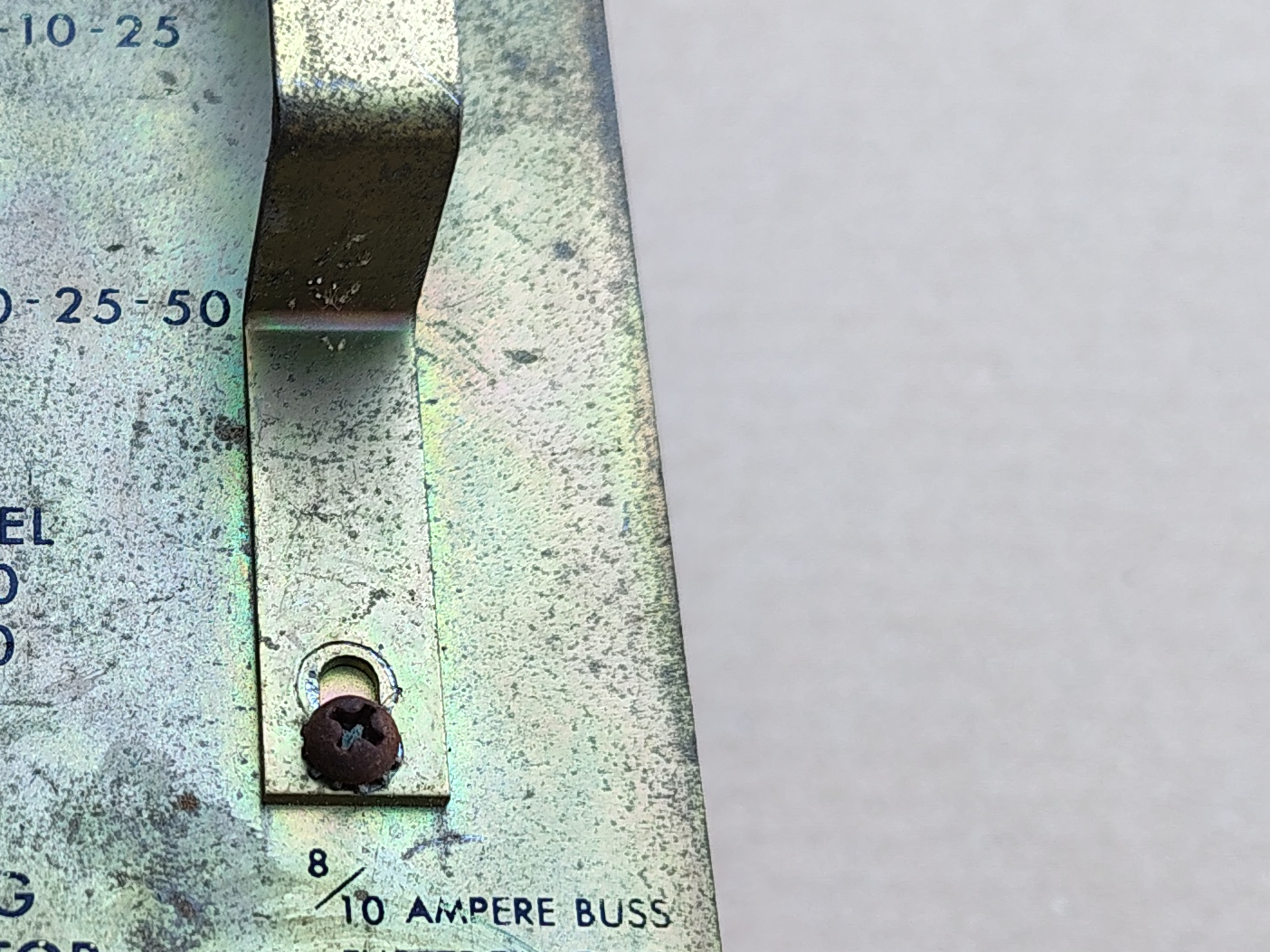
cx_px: 4
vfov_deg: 20.9
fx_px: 2568
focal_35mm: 70
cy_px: 674
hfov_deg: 26.3
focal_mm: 5.56
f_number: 1.8
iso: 100
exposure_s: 1/350
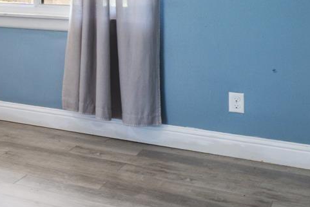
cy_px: -33
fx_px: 672
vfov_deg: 16.8
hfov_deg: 18.0
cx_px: -305
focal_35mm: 78
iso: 250
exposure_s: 1/40
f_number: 7.1
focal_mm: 10
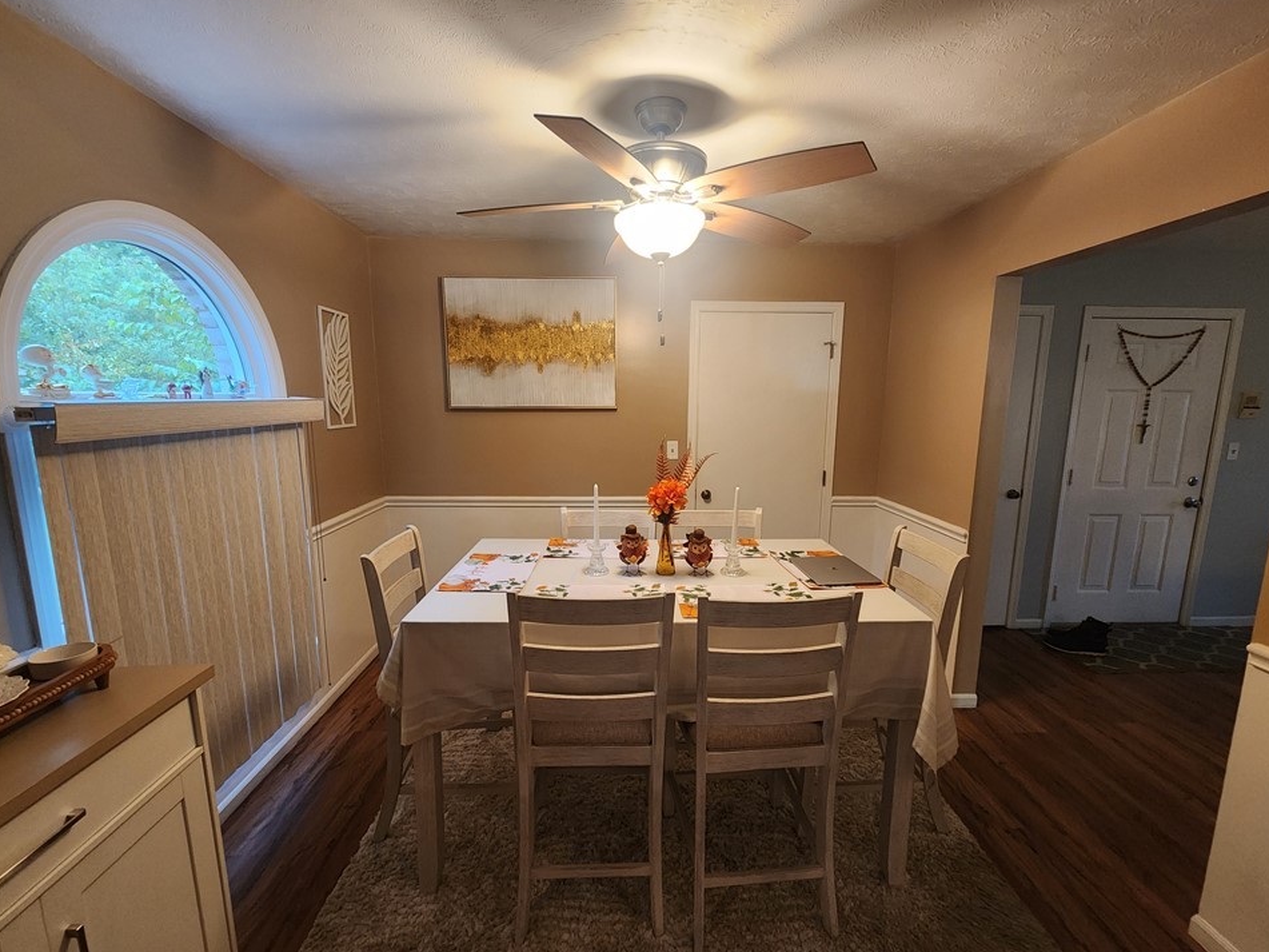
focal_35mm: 14
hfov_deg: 102.1
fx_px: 513
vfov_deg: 85.7
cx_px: 635
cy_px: 482
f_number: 2.2
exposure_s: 1/30
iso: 400
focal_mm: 2.2
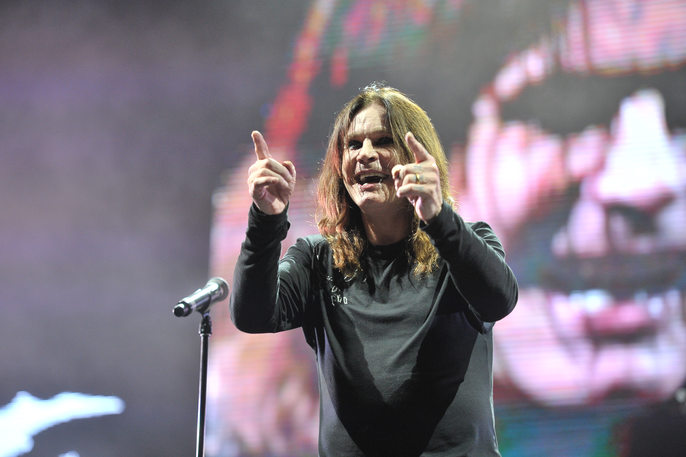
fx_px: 2856
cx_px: 343
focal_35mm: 150
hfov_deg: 13.7
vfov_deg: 9.1
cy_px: 228
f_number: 3.2
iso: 2000
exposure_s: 1/1000
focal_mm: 150
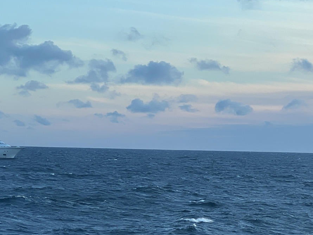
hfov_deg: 11.4
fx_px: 1565
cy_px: 120
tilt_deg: +0.0
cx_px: 104
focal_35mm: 173
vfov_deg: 8.6
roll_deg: -0.8
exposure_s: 1/225
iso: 32
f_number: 2.8
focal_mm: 9
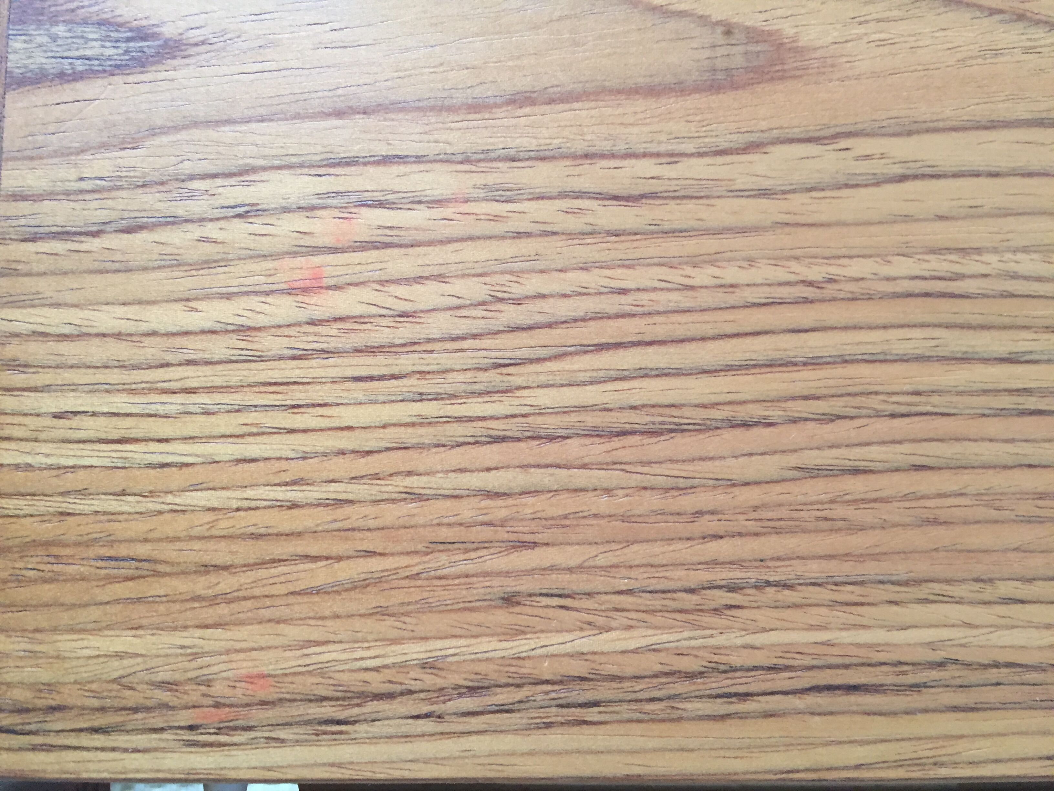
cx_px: 527
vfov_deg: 48.2
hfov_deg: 61.7
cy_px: 396
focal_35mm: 29
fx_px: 883
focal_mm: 4.15
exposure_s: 1/33
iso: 160
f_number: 2.2
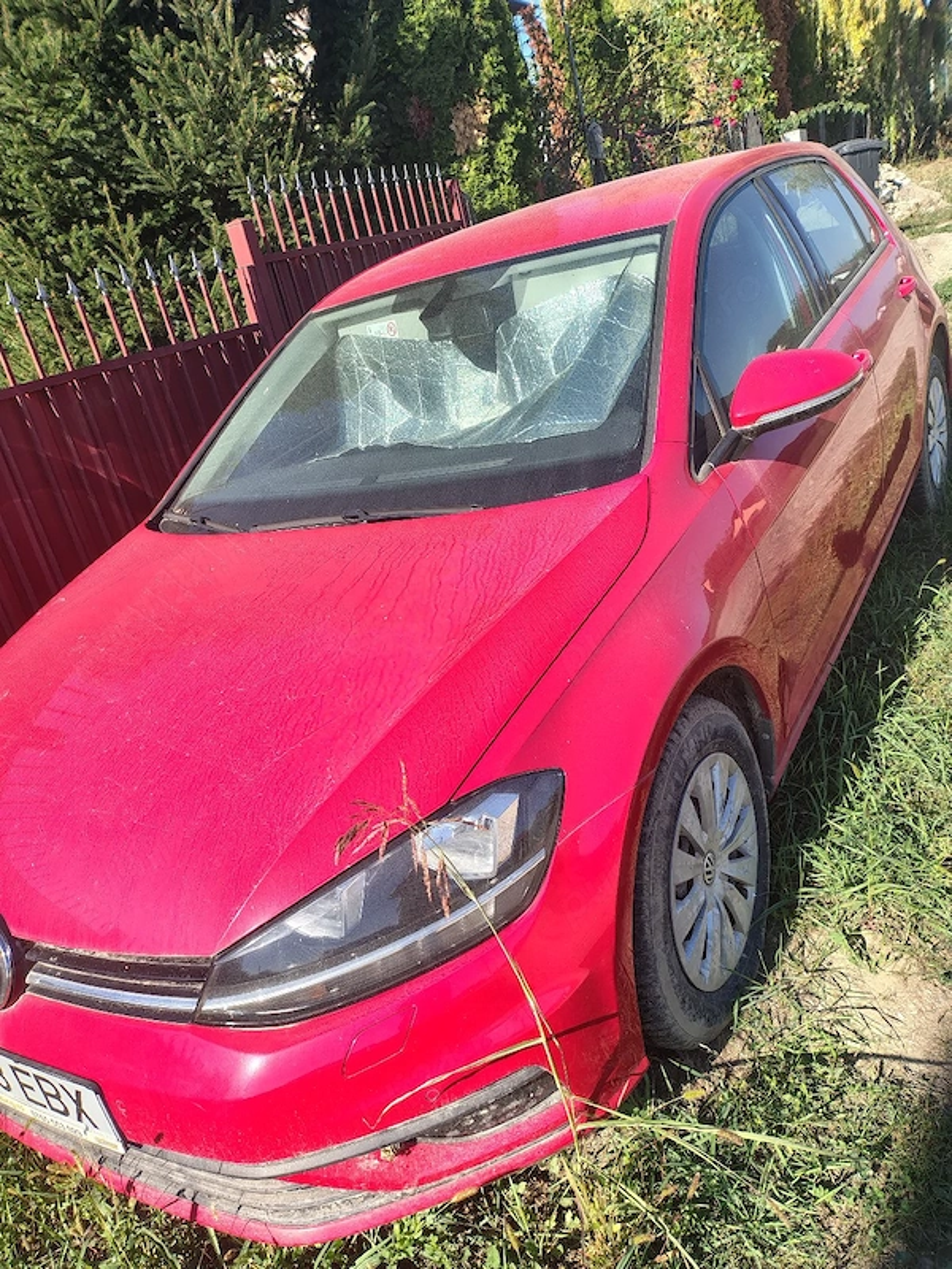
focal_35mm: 25
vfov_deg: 69.4
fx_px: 917
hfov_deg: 54.9
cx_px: 476
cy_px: 634
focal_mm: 4.71
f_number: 1.7
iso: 147
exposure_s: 1/833
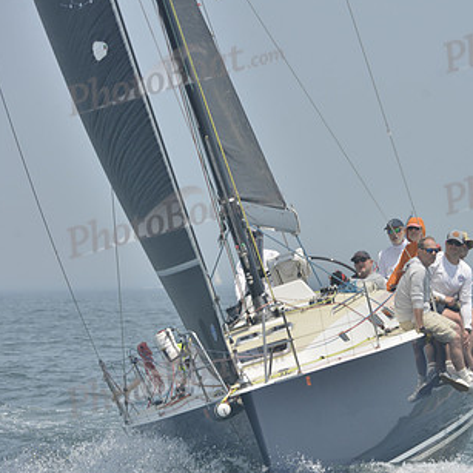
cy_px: 277
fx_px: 6199
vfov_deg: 4.4
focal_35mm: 401
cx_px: 365
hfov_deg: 4.4
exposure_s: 1/1000
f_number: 8
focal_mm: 250
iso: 280
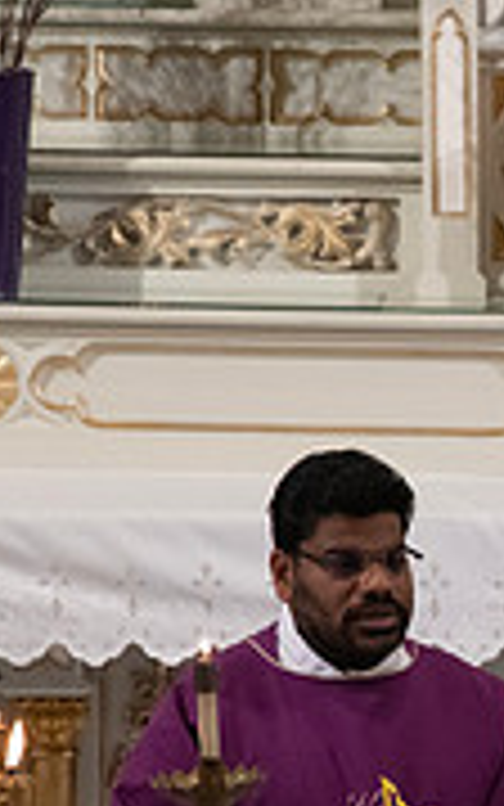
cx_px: 810
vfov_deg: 2.1
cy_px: 831
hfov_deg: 1.3
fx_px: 21784
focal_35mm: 992
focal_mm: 300
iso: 4000
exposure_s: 1/100
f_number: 9
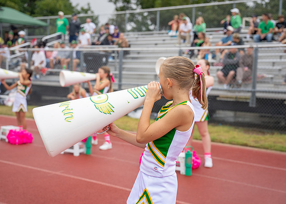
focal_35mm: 50
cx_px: 132
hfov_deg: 38.5
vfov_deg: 28.0
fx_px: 410
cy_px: 103
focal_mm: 44
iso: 320
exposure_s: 1/1250
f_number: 2.8
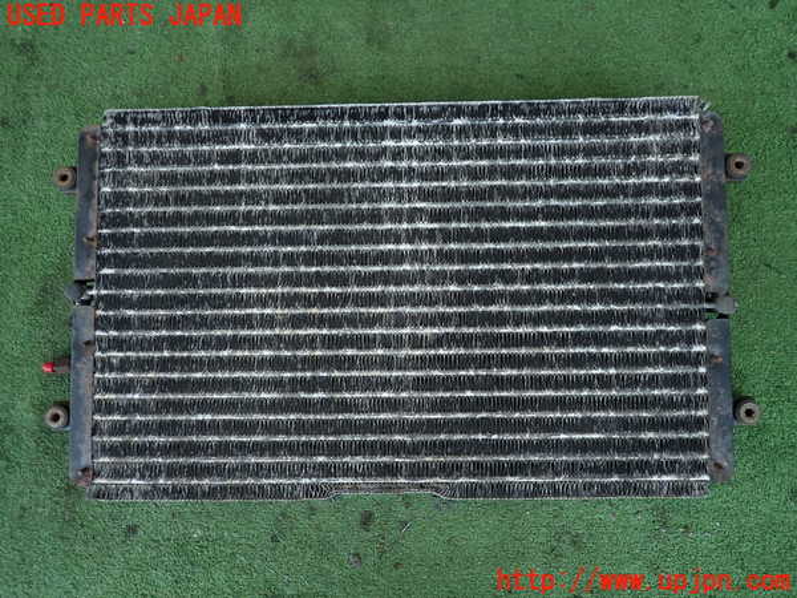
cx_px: 398
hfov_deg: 69.4
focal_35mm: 25
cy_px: 299
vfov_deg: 54.9
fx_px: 576
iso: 100
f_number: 2
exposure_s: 1/100
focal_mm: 4.5
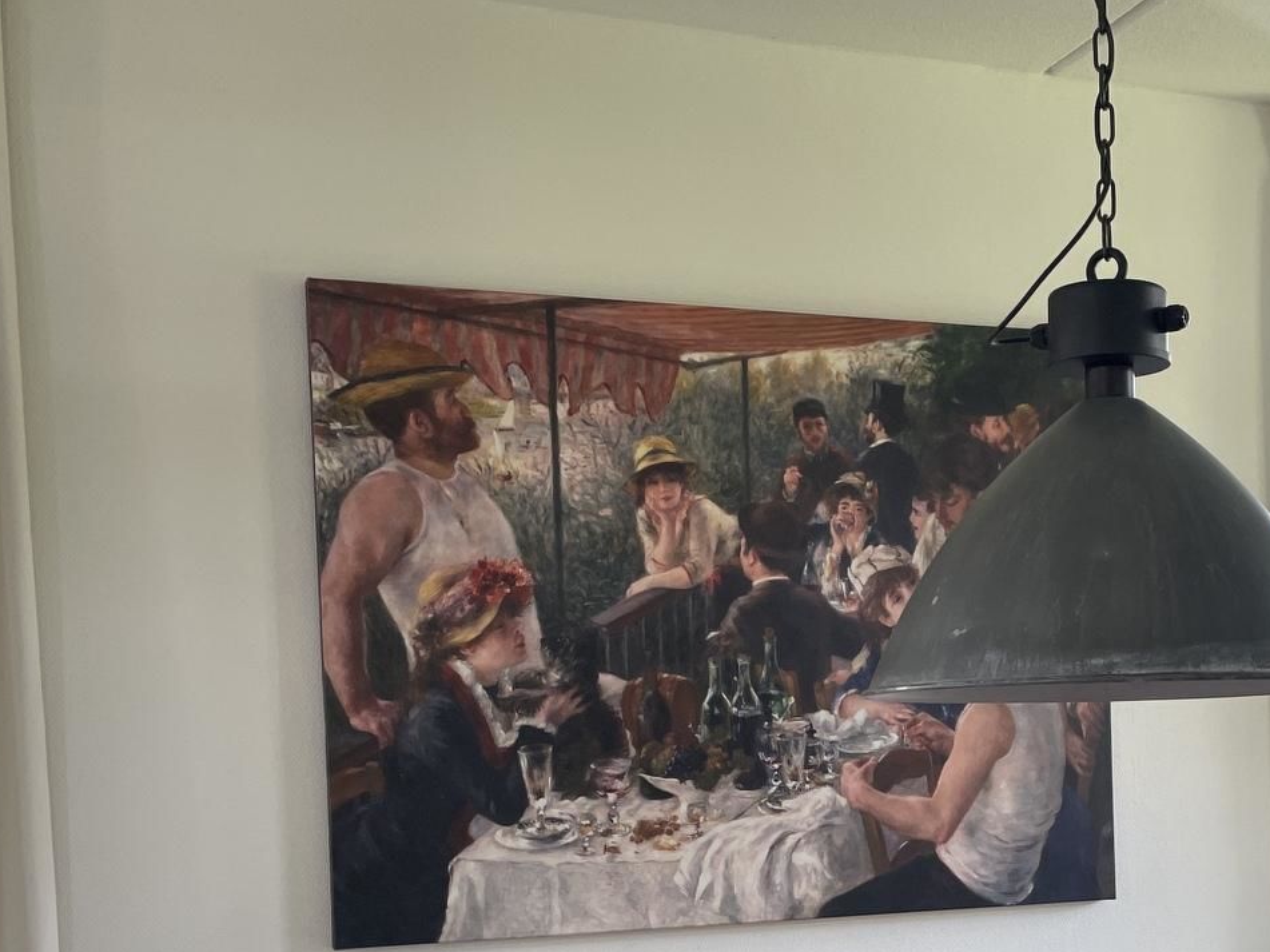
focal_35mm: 56
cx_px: 986
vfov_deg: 25.4
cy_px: 830
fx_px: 2054
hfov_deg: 33.5
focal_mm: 4.2
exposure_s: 1/105
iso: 125
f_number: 1.6
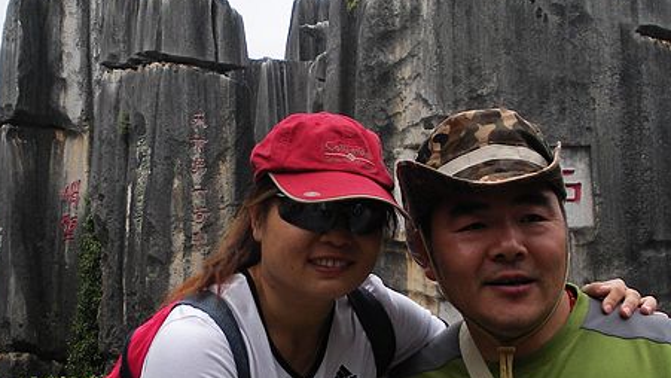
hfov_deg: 23.9
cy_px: 182
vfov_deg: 13.6
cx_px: 315
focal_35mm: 89
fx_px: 1584
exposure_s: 1/282
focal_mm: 6.3
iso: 64
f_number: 3.5
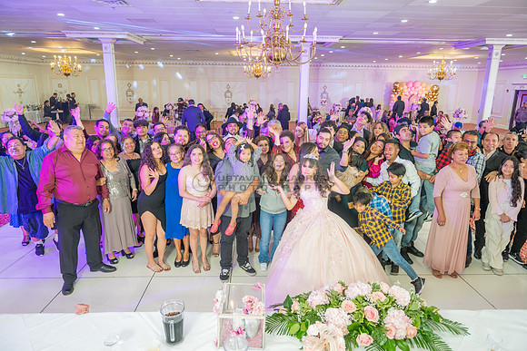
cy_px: 176
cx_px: 264
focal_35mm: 24
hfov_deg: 73.7
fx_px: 351
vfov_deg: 53.2
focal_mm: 24
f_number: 2.8
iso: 640
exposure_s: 1/80
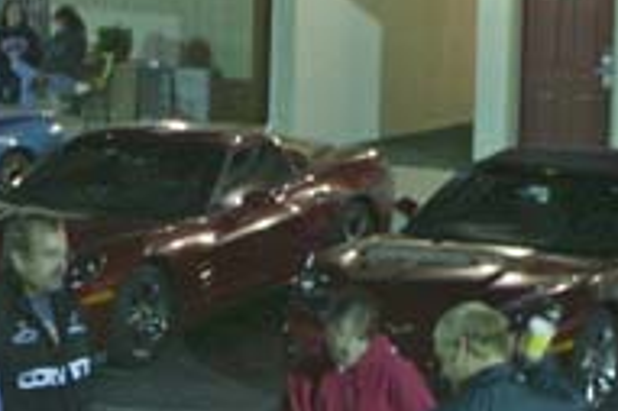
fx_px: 2590
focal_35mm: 151
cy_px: 317
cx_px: 55
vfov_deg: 9.1
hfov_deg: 13.5
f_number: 4
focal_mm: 24
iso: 400
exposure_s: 1/3
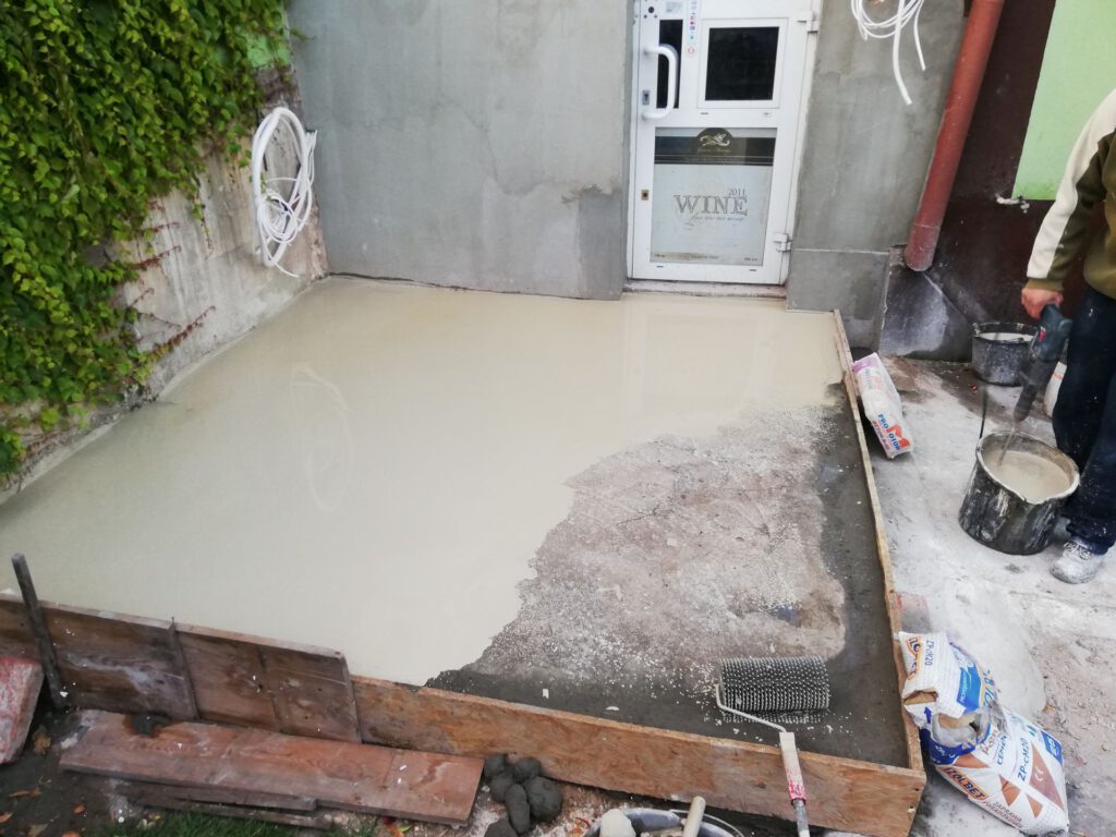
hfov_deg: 67.3
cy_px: 418
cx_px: 558
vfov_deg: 53.1
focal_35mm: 26
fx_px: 838
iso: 160
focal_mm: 3.81
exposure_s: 1/50
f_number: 2.2
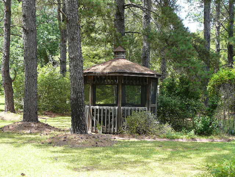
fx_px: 401
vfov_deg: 24.8
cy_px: 88
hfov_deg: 32.7
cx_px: 118
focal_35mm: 59
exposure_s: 1/160
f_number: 3.3
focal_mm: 7
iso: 80
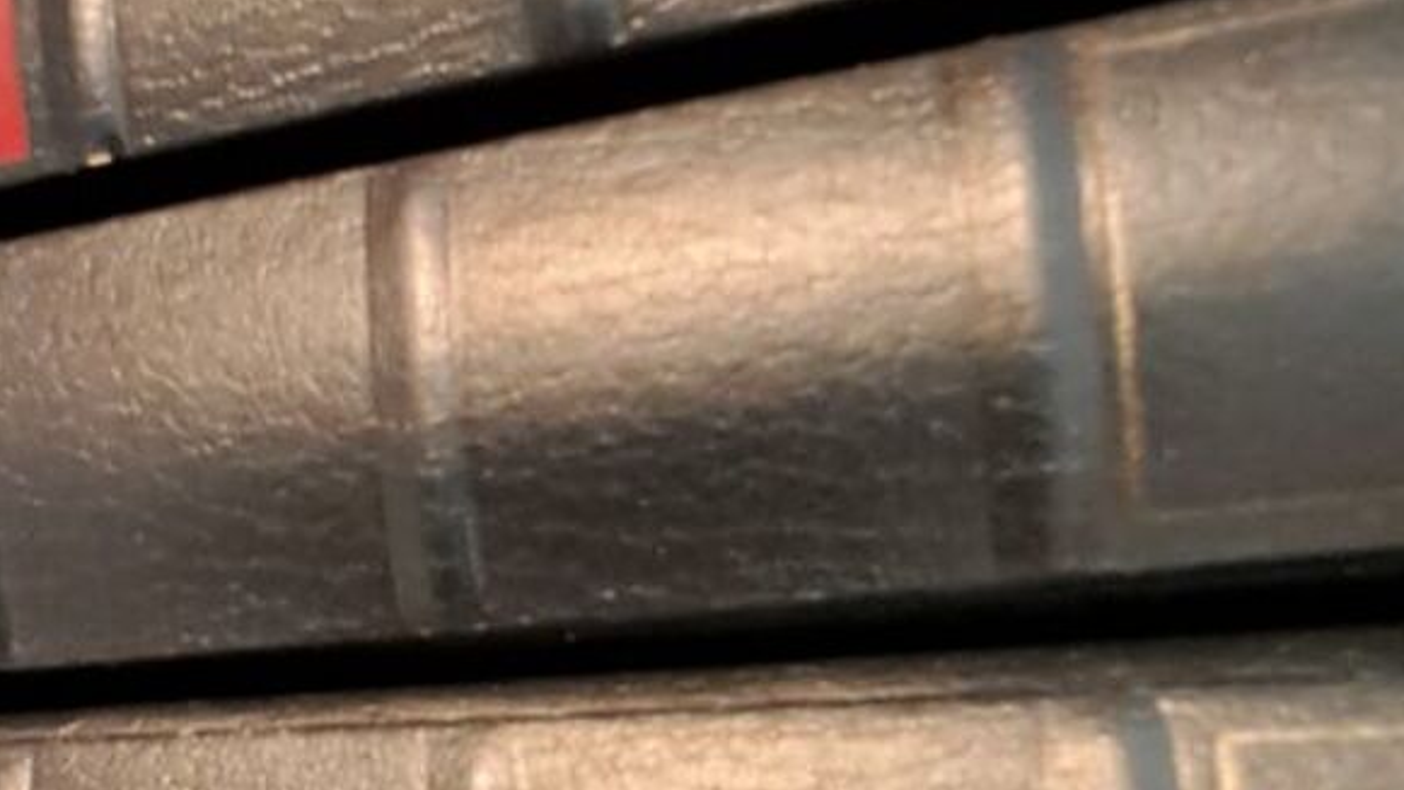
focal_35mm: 40
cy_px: 591
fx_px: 1489
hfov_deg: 48.1
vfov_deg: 29.3
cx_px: 314
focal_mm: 1.64
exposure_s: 1/25
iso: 500
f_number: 2.2
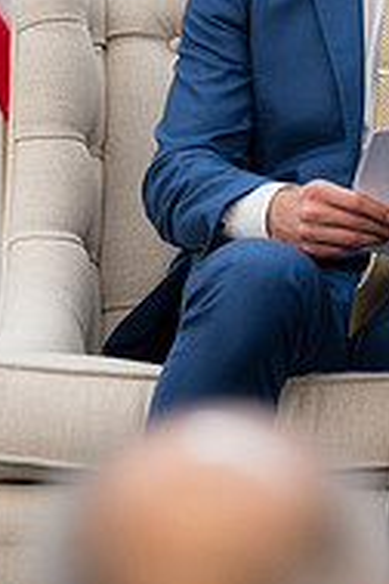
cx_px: 414
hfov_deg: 2.6
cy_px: 139
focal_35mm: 535
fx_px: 8671
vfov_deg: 3.9
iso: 180
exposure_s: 1/160
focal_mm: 150
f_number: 4
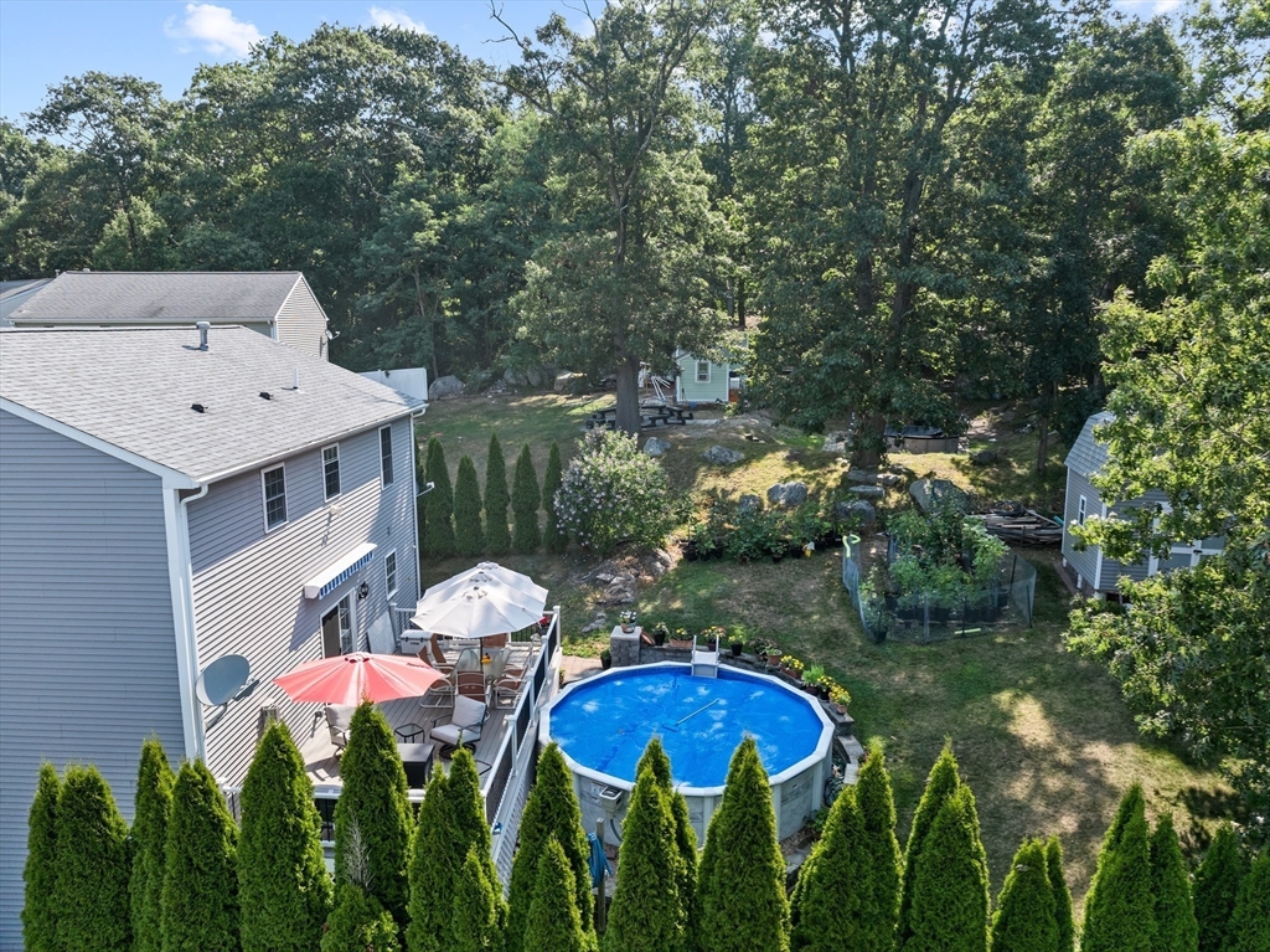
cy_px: 476
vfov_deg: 56.8
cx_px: 635
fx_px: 880
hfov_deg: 71.6
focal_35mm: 24
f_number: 2.8
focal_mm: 12.29
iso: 380
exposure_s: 1/2500
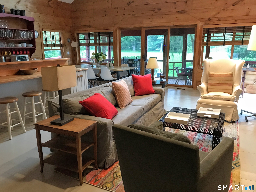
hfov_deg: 63.4
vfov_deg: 49.7
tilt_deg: -10.1
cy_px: 96
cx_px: 128
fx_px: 207
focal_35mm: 28
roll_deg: +1.0
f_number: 1.8
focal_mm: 3.99
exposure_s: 1/11
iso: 100
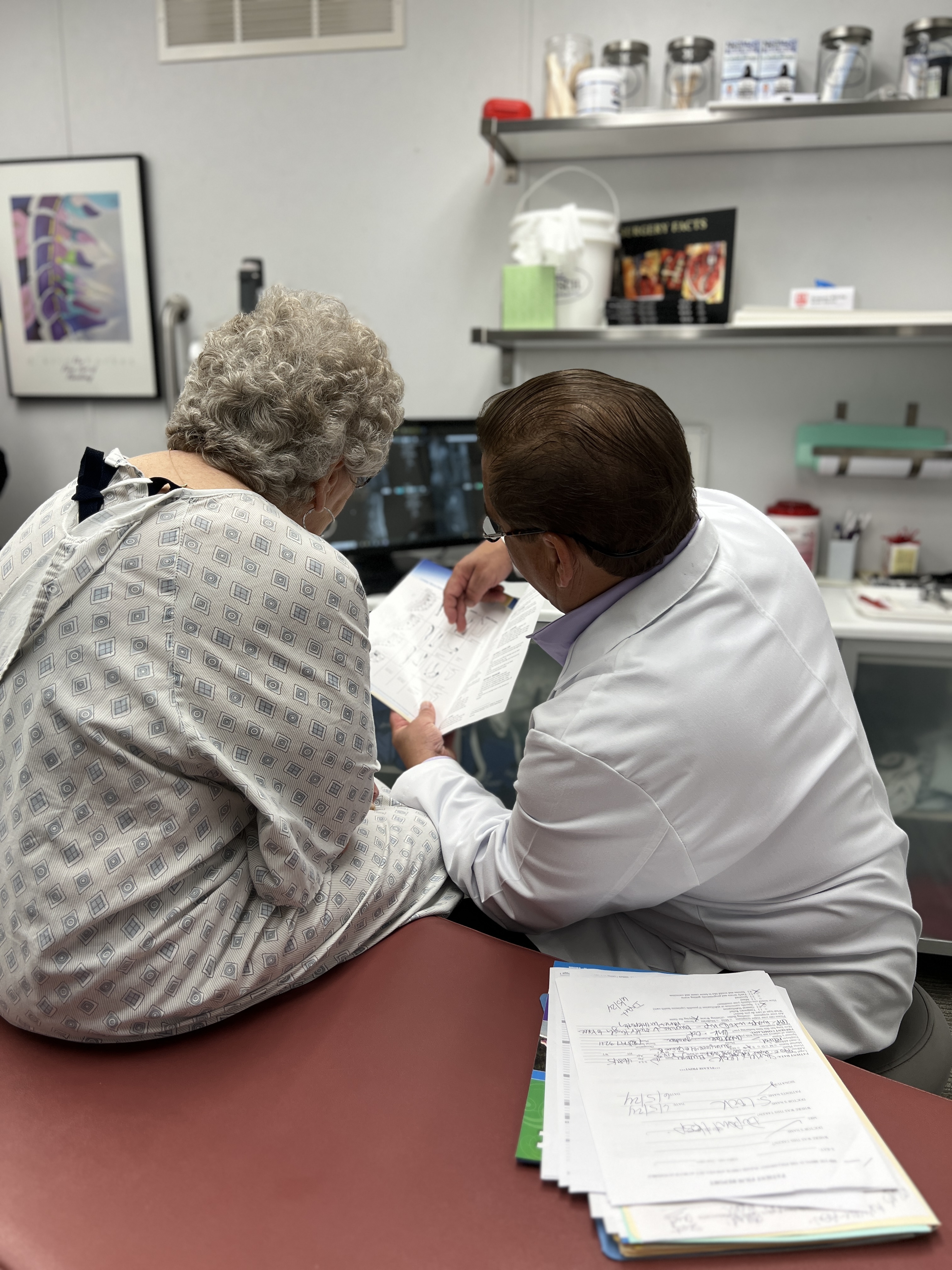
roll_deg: +0.0
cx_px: 476
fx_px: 953
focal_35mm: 26
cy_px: 635
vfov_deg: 67.3
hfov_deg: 53.1
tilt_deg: -13.4
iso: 64
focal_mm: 5.7
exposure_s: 1/120
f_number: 1.5
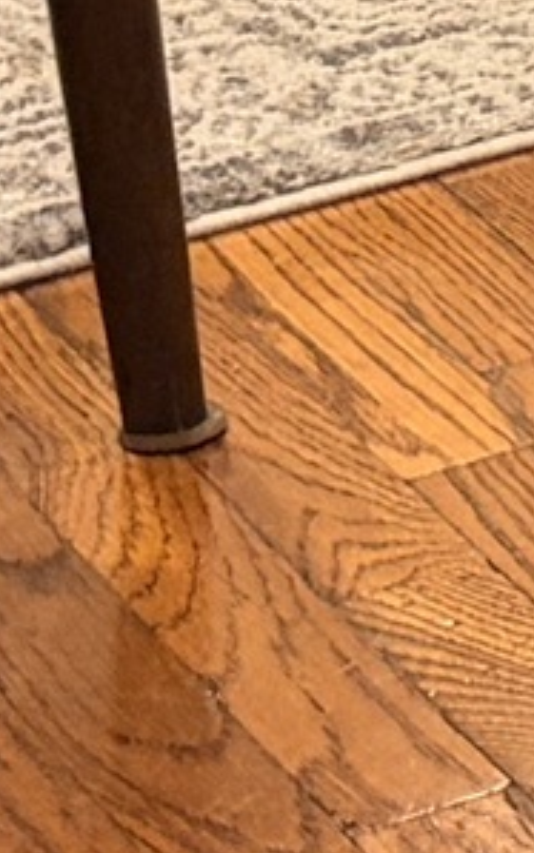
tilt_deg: -5.1
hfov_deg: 4.5
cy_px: -1974
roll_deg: +2.5
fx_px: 6587
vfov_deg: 6.6
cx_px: 1331
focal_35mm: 283
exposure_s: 1/60
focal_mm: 5.96
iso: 200
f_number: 1.6
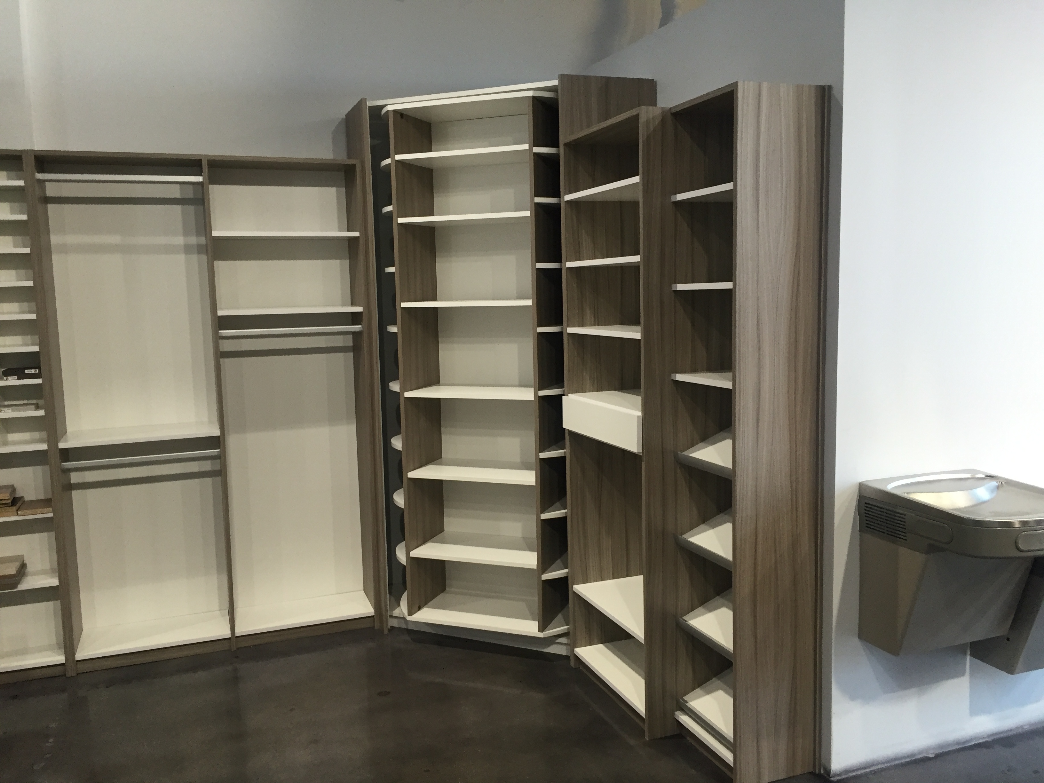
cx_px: 522
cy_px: 392
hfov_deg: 61.7
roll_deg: +0.8
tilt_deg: -5.4
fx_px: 875
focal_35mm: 29
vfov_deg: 48.2
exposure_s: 1/30
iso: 50
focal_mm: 4.15
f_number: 2.2
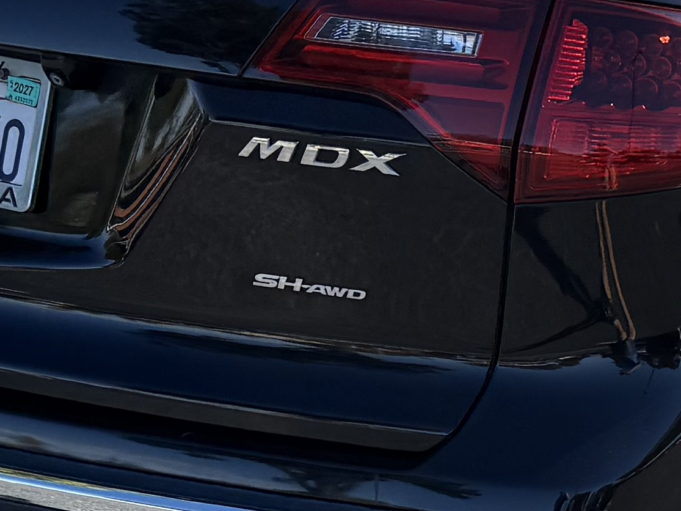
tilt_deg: -15.1
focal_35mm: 123
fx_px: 2420
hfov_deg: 15.5
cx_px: 794
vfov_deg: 12.0
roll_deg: -3.0
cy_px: 318
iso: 80
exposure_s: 1/2232
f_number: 1.78
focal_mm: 6.76
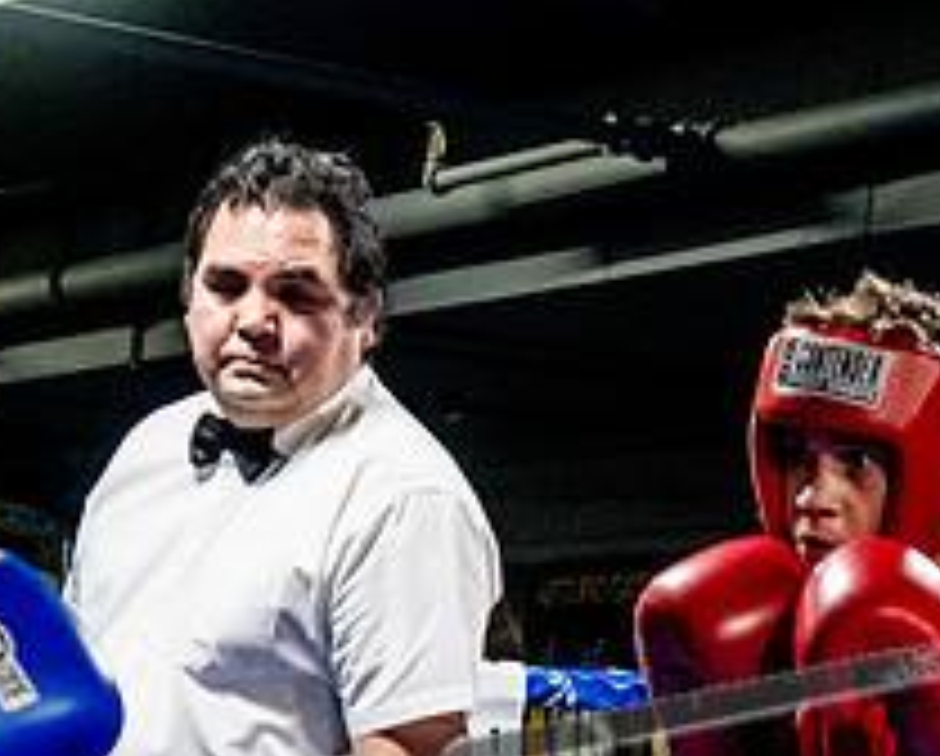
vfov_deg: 8.5
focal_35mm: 178
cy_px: 1137
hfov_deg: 10.8
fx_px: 4961
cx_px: 859
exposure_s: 1/1000
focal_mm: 35
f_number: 2.8
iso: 5000
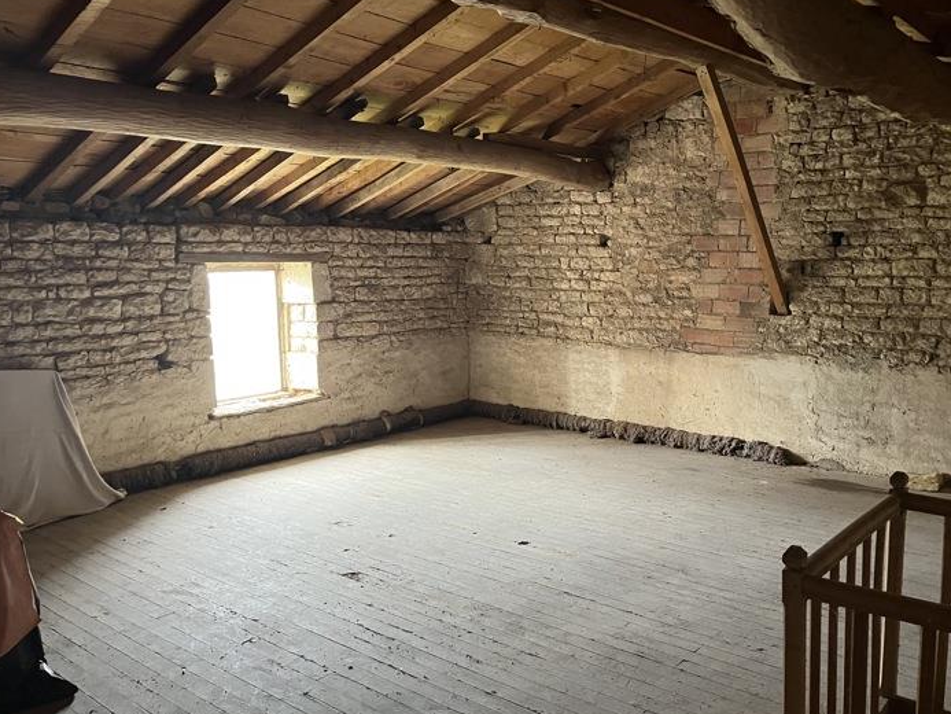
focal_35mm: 30
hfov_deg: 59.8
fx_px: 824
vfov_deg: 46.8
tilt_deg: -9.2
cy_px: 378
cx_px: 535
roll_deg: +0.8
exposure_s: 1/50
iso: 500
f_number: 1.6
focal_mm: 5.1
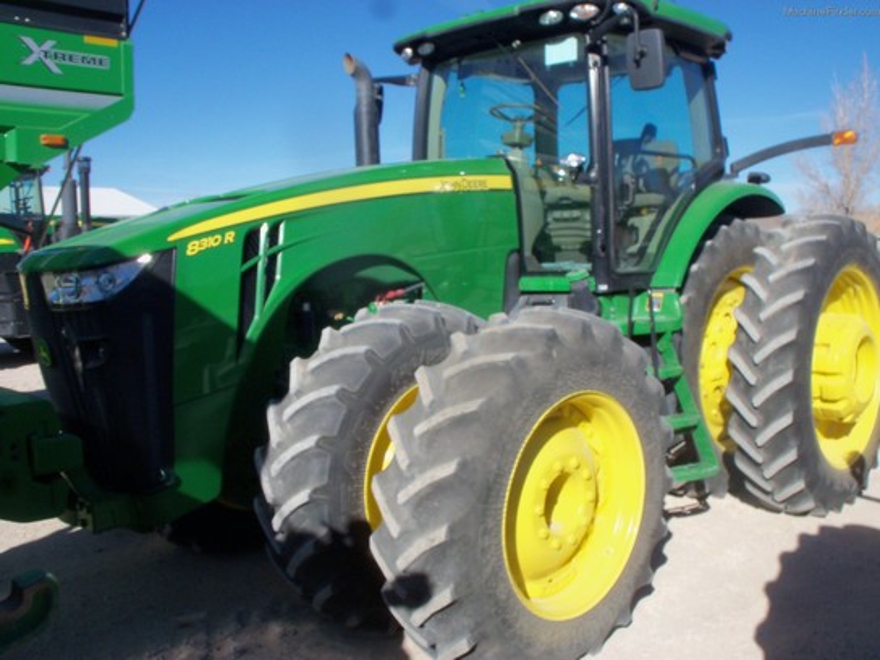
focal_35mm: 35
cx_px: 440
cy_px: 330
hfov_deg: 52.6
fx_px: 890
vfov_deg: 40.7
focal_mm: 6.3
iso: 80
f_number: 5.5
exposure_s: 1/320
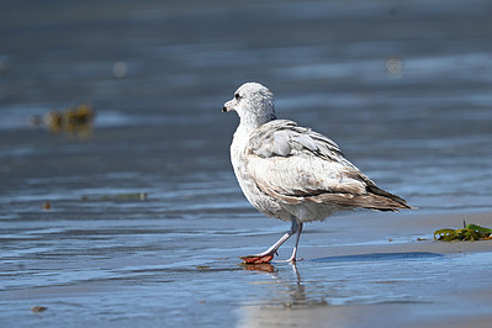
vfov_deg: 1.2
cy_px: 147
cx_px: 326
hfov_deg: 1.8
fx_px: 15893
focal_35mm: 1163
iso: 160
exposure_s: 1/800
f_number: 6.3
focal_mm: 800
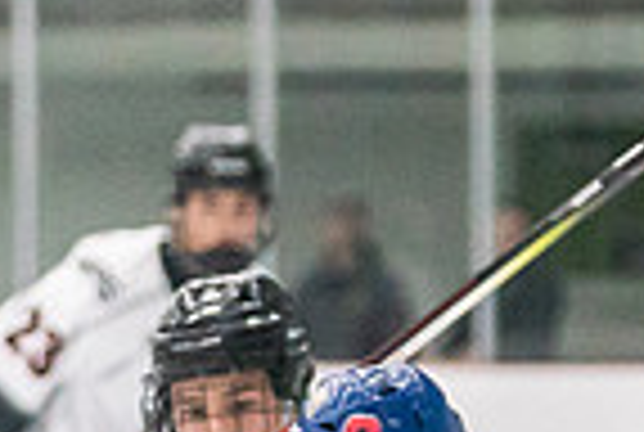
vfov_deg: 1.9
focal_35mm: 713
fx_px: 12781
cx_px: 832
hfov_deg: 2.9
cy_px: 856
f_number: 2.8
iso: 3200
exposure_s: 1/1250
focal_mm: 102
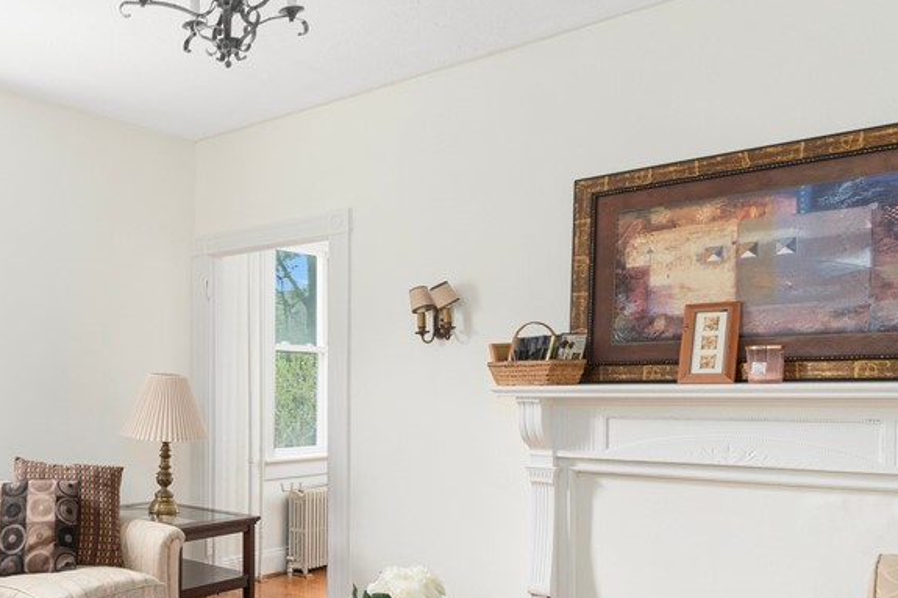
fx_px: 848
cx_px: 94
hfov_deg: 49.8
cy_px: 410
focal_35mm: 34
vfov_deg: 38.3
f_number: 7.1
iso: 1250
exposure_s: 1/200
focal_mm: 18
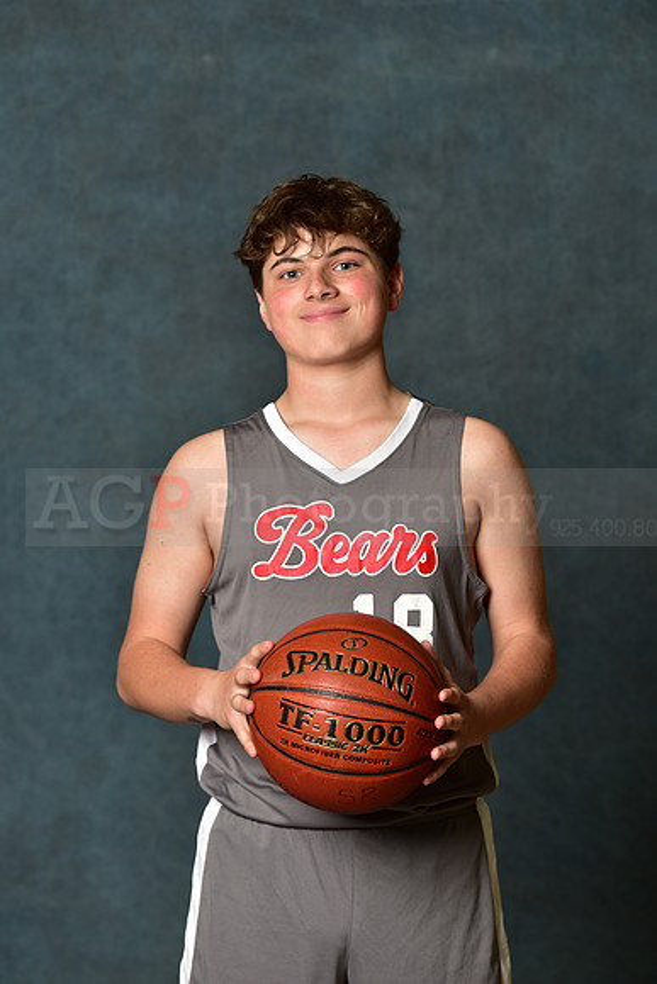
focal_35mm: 150
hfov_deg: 9.2
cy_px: 492
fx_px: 4103
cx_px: 328
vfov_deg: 13.7
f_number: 4.5
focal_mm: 150
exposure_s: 1/160
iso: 200
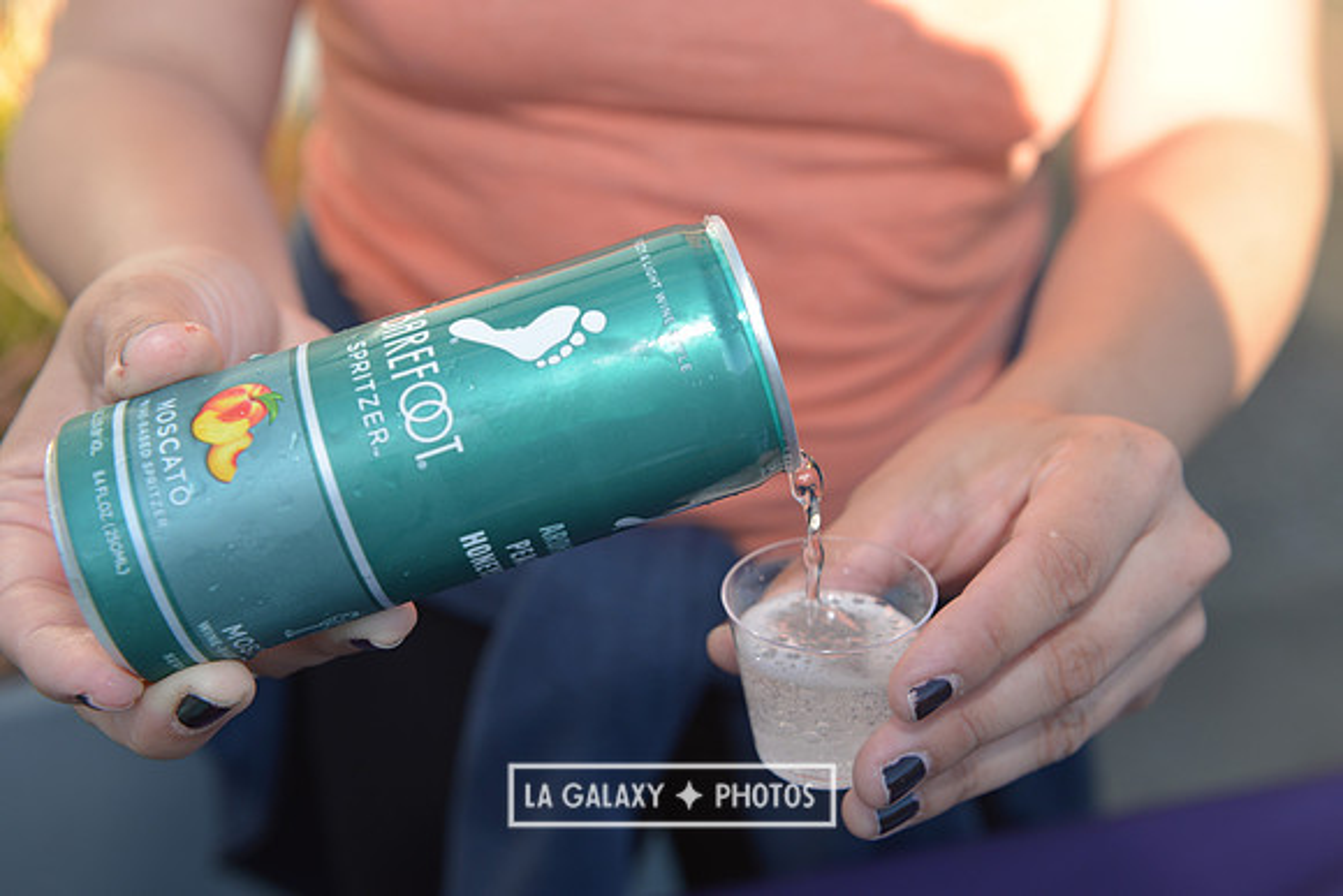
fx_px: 1791
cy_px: 448
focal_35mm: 48
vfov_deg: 28.1
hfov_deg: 41.1
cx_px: 672
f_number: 5.6
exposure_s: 1/320
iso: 250
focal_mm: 48
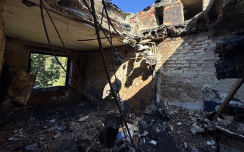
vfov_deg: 74.0
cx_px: 122
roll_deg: -2.3
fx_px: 100
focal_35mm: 15
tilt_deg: +5.5
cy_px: 62
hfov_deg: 101.5
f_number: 2.2
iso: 40
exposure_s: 1/397
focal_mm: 2.22
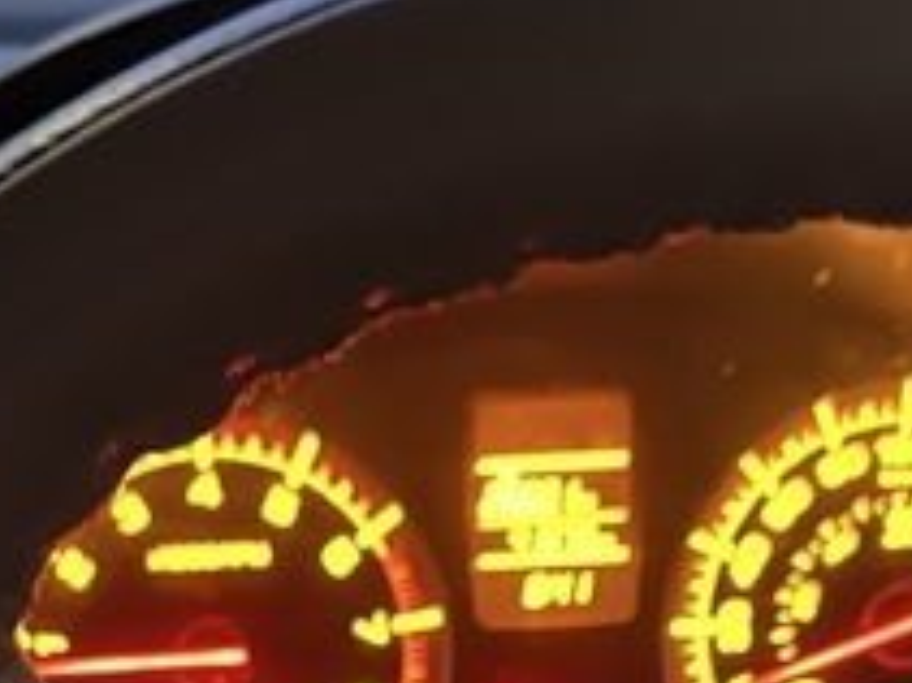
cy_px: 1219
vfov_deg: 14.4
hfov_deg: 21.4
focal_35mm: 91
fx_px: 2396
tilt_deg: -32.8
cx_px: 220
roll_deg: +3.2
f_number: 1.78
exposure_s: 1/2
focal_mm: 6.86
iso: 3200
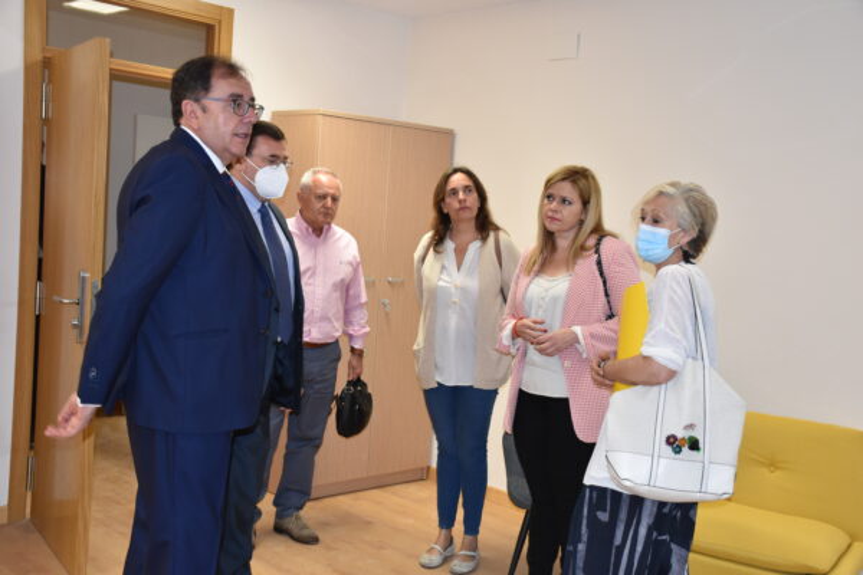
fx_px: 971
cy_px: 288
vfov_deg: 33.0
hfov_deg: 47.9
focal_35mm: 40
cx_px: 432
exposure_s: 1/100
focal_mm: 27
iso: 800
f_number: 5
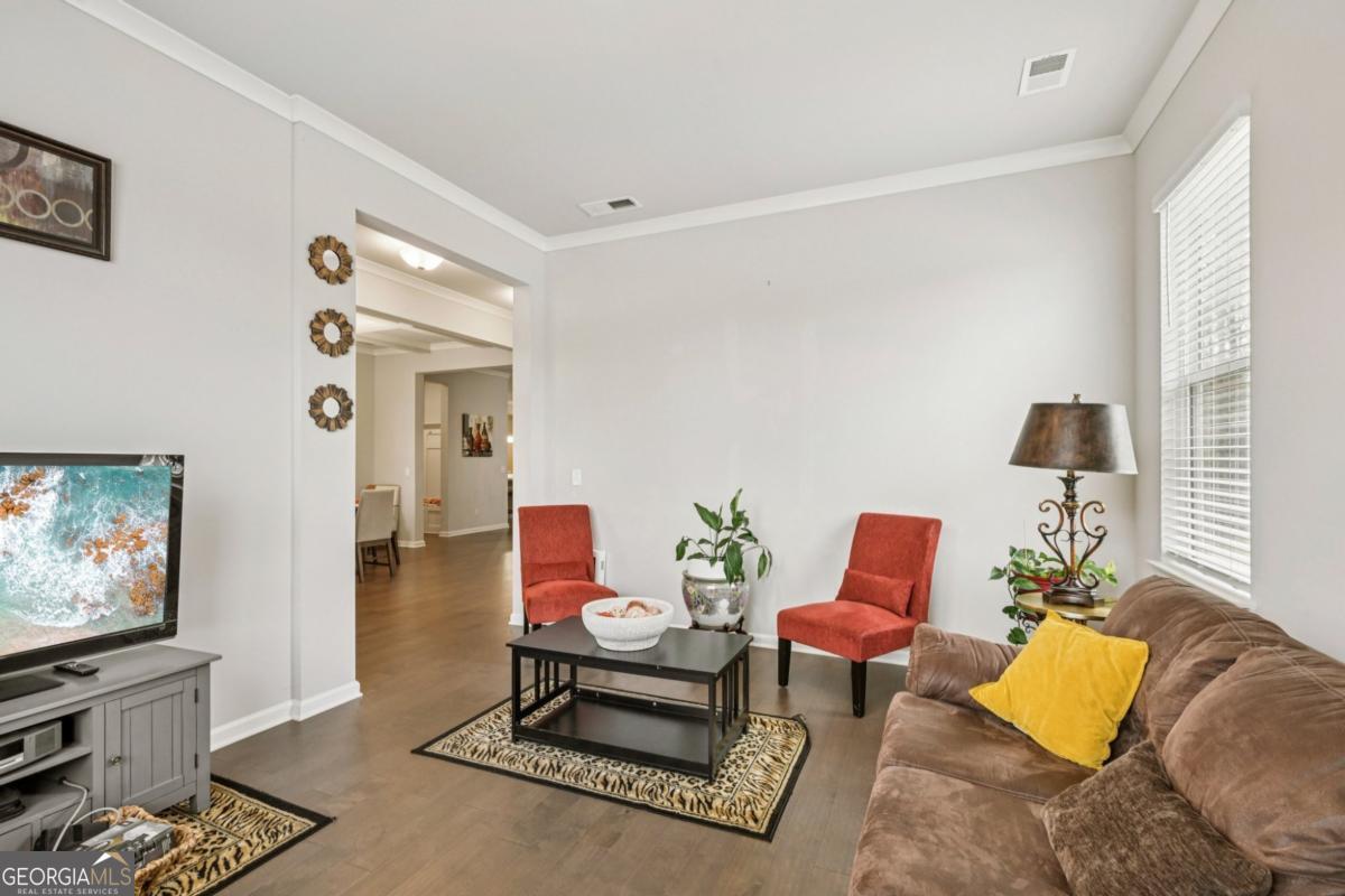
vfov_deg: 73.7
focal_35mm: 16
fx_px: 598
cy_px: 448
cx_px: 672
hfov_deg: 96.7
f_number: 8
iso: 400
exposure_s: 1/30
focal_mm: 16
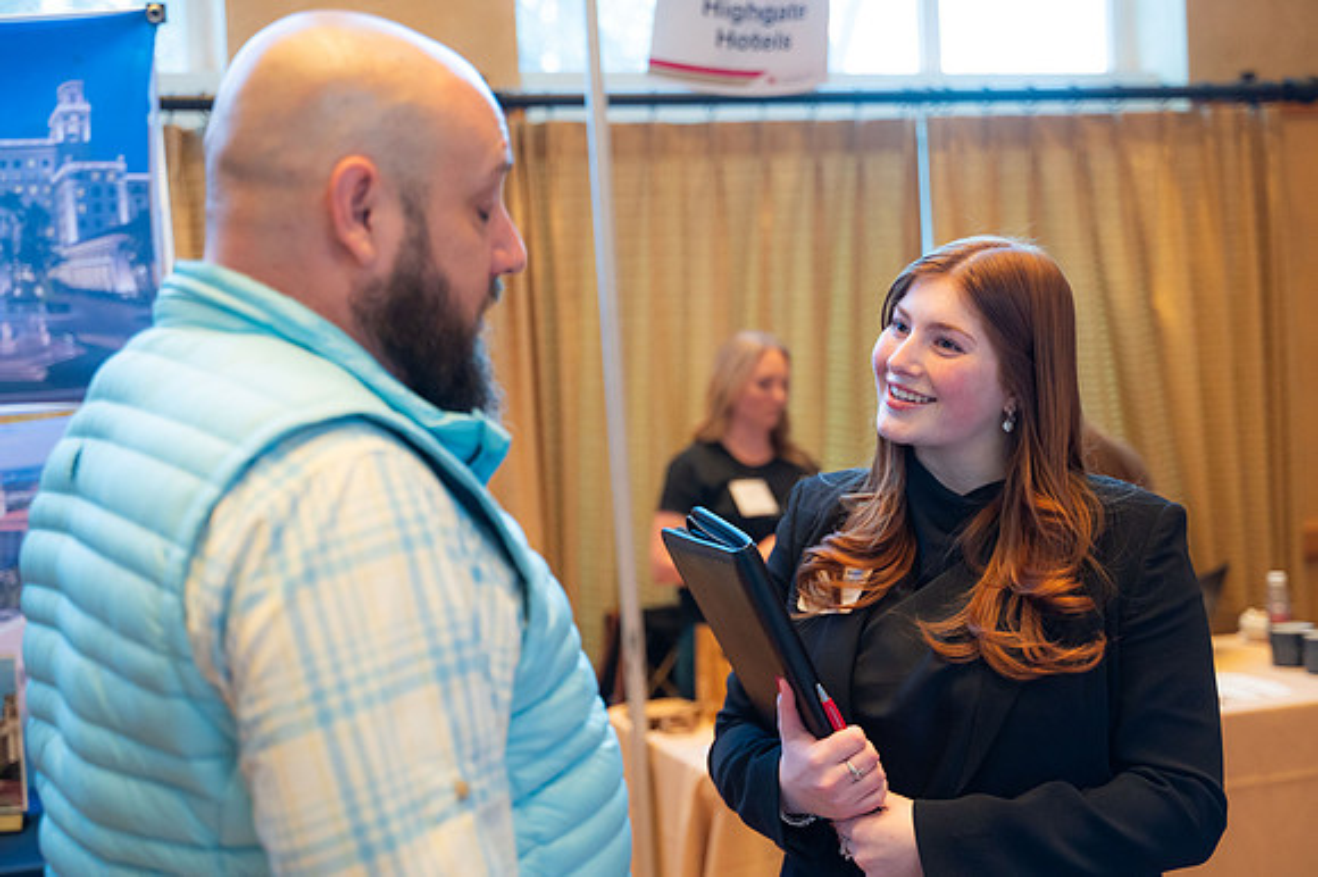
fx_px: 1829
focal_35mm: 50
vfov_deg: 27.0
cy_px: 438
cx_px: 659
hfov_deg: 39.6
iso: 2500
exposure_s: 1/125
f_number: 2.8
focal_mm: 50
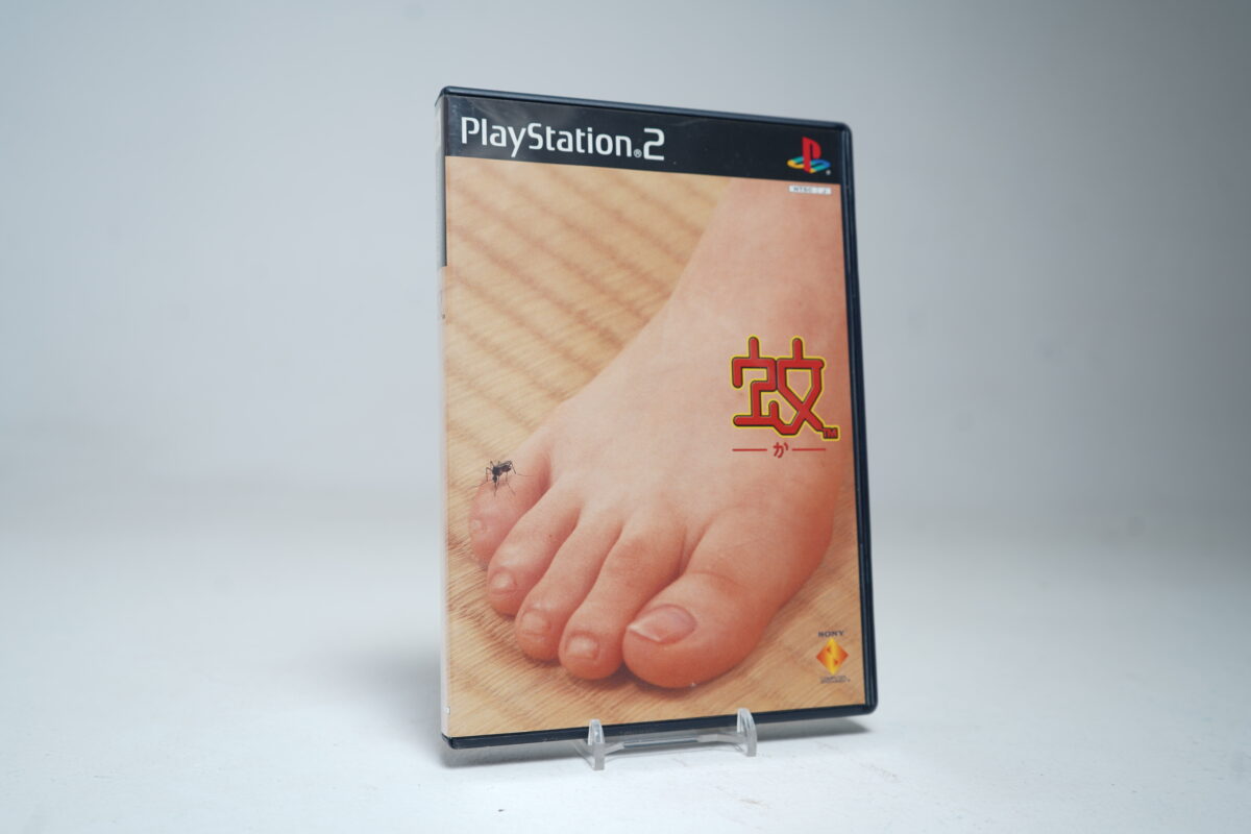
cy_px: 417
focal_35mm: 32
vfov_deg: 41.1
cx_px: 626
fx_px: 1112
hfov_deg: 58.7
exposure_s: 1/4
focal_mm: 32
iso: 64
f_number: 5
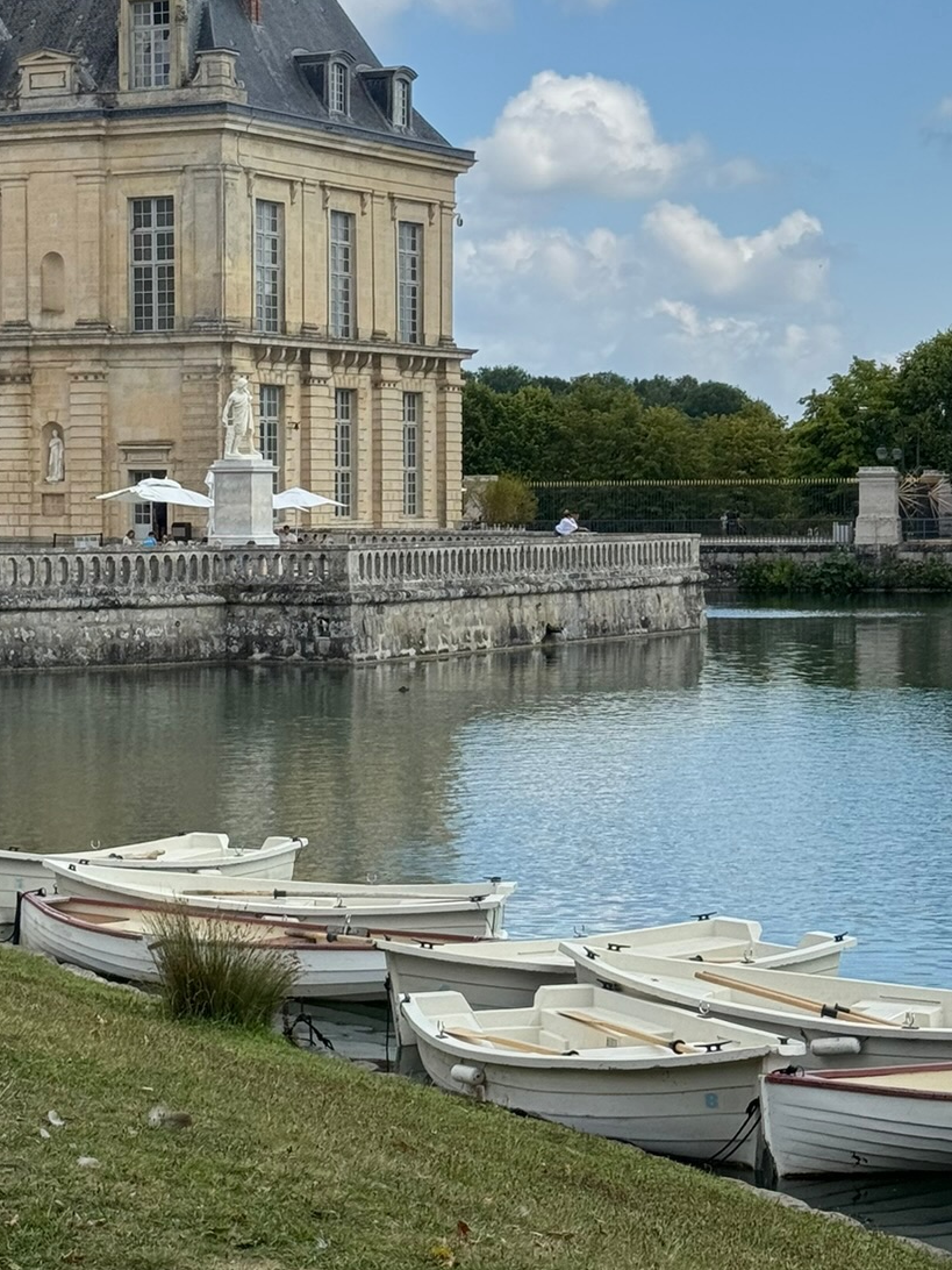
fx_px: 3300
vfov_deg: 21.8
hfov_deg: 16.4
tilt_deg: -1.6
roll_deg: -0.4
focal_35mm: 90
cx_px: 291
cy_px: 575
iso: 64
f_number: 1.78
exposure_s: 1/4975
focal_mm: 6.76
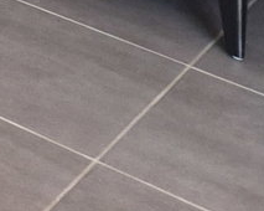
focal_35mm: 169
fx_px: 1319
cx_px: -694
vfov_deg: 8.1
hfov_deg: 8.2
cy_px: -362
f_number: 1.8
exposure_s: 1/100
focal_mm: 5.4
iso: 250
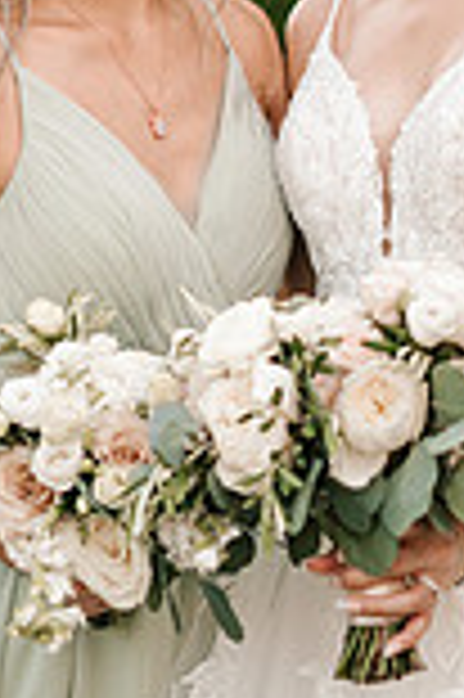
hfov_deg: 9.4
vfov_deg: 14.1
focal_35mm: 145
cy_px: 144
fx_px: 2809
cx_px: 419
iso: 250
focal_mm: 50
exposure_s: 1/2000
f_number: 2.2
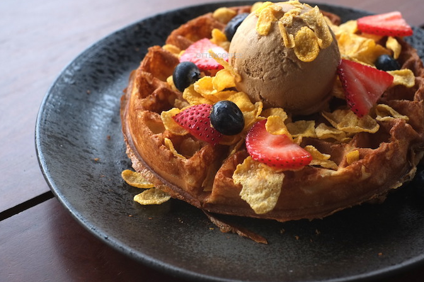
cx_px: 249
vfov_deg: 21.5
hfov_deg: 31.8
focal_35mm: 63
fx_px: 742
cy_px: 116
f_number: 4.5
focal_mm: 35
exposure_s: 1/60
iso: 800
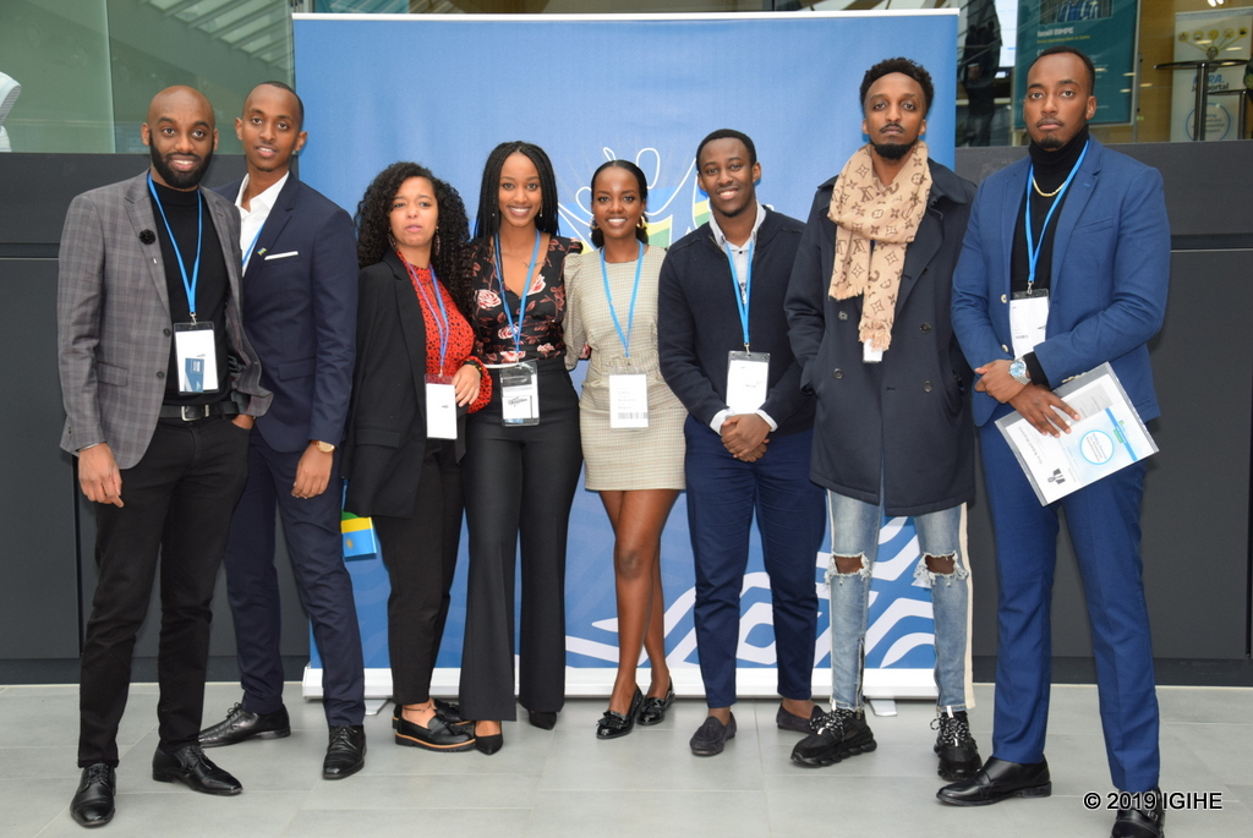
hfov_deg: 35.0
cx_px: 626
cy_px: 419
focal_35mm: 57
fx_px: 1986
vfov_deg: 23.8
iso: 800
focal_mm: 38
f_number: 5
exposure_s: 1/100
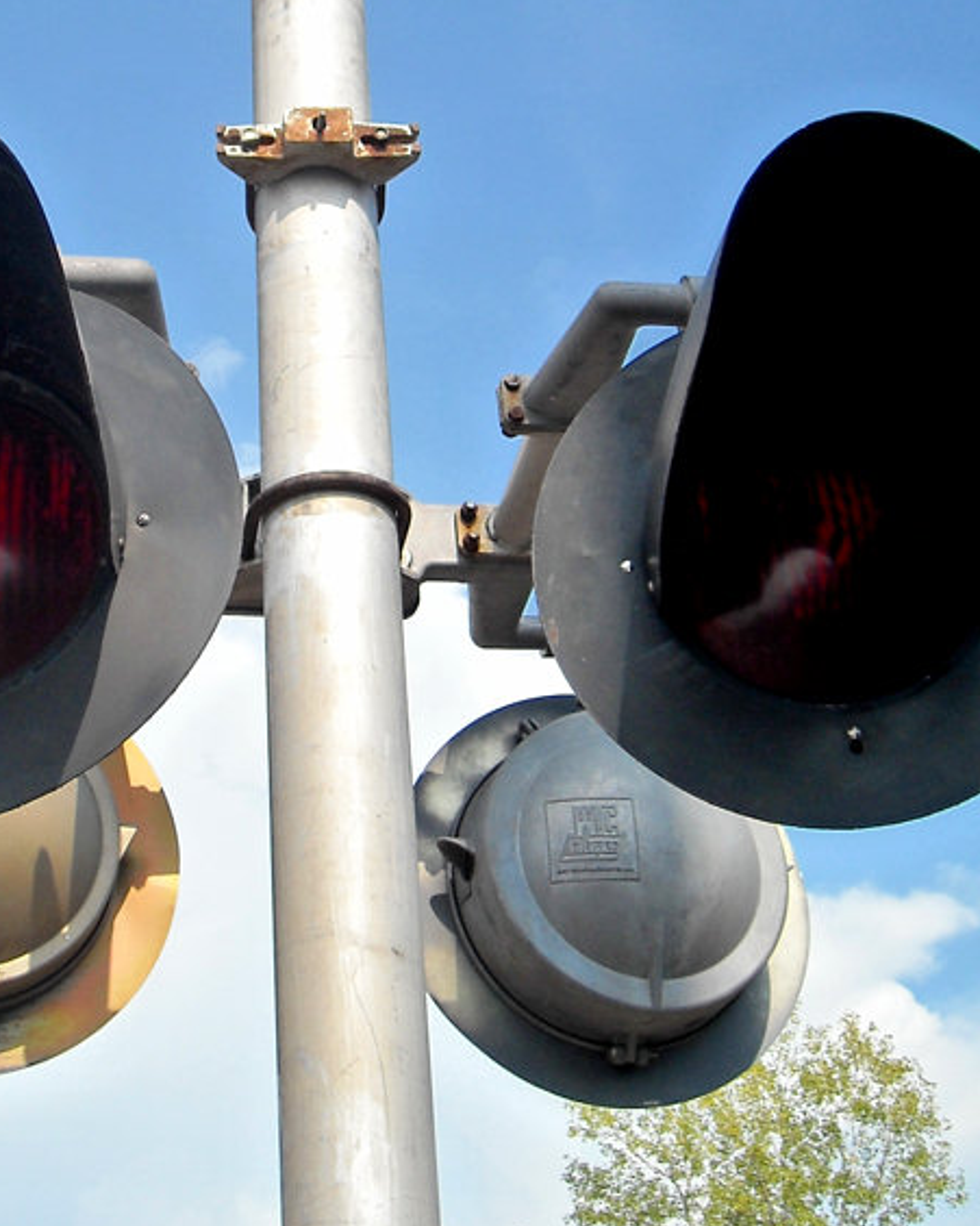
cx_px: 356
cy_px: 313
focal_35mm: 62
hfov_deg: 24.5
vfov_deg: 30.0
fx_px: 2248
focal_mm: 5.7
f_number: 5.6
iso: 64
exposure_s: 1/272
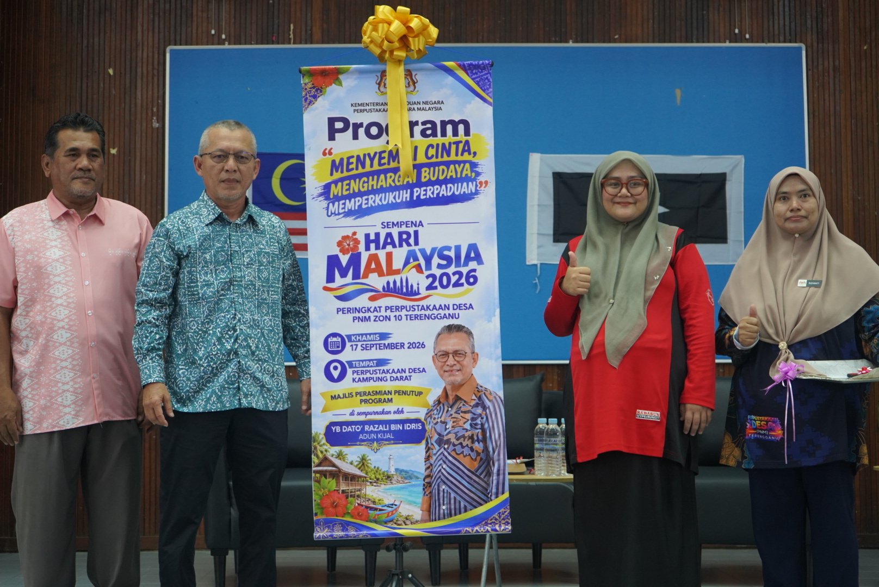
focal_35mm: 56
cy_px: 294
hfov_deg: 35.6
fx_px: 1368
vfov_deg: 24.2
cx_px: 440
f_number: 5
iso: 2000
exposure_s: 1/160
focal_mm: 56
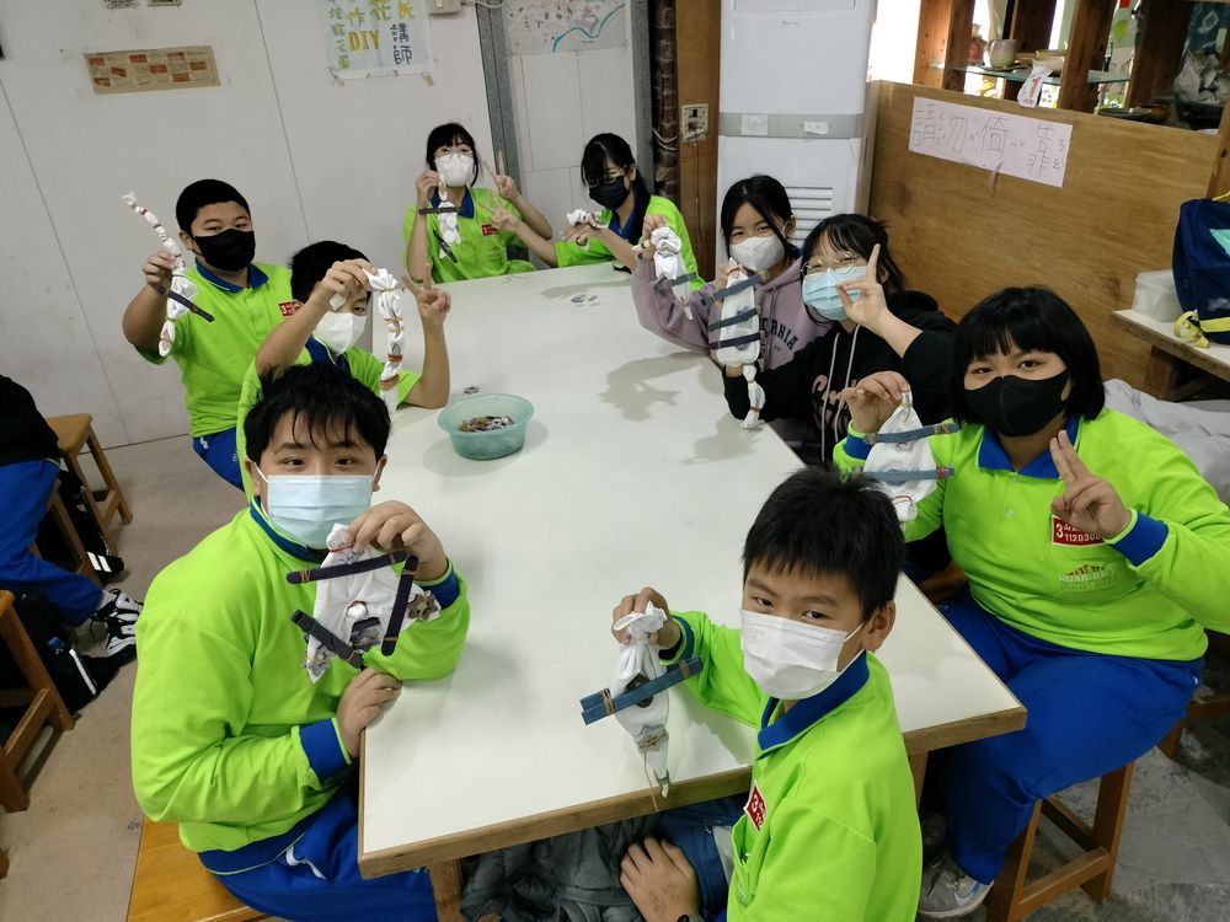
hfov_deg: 67.3
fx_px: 924
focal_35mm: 26
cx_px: 615
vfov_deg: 53.1
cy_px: 461
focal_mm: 4.71
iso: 500
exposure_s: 1/60
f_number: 1.7
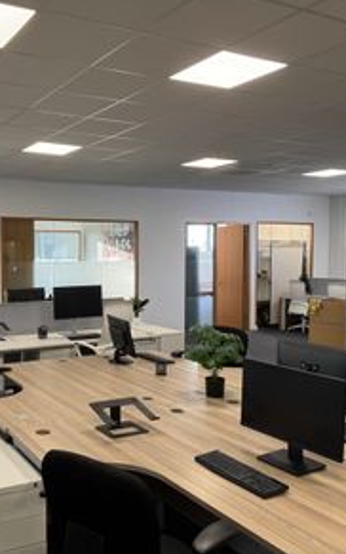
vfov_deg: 55.3
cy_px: 278
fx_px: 528
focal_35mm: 35
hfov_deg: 35.5
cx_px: 86
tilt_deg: -2.9
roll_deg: +0.4
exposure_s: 1/100
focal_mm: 6.76
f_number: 1.78
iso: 100
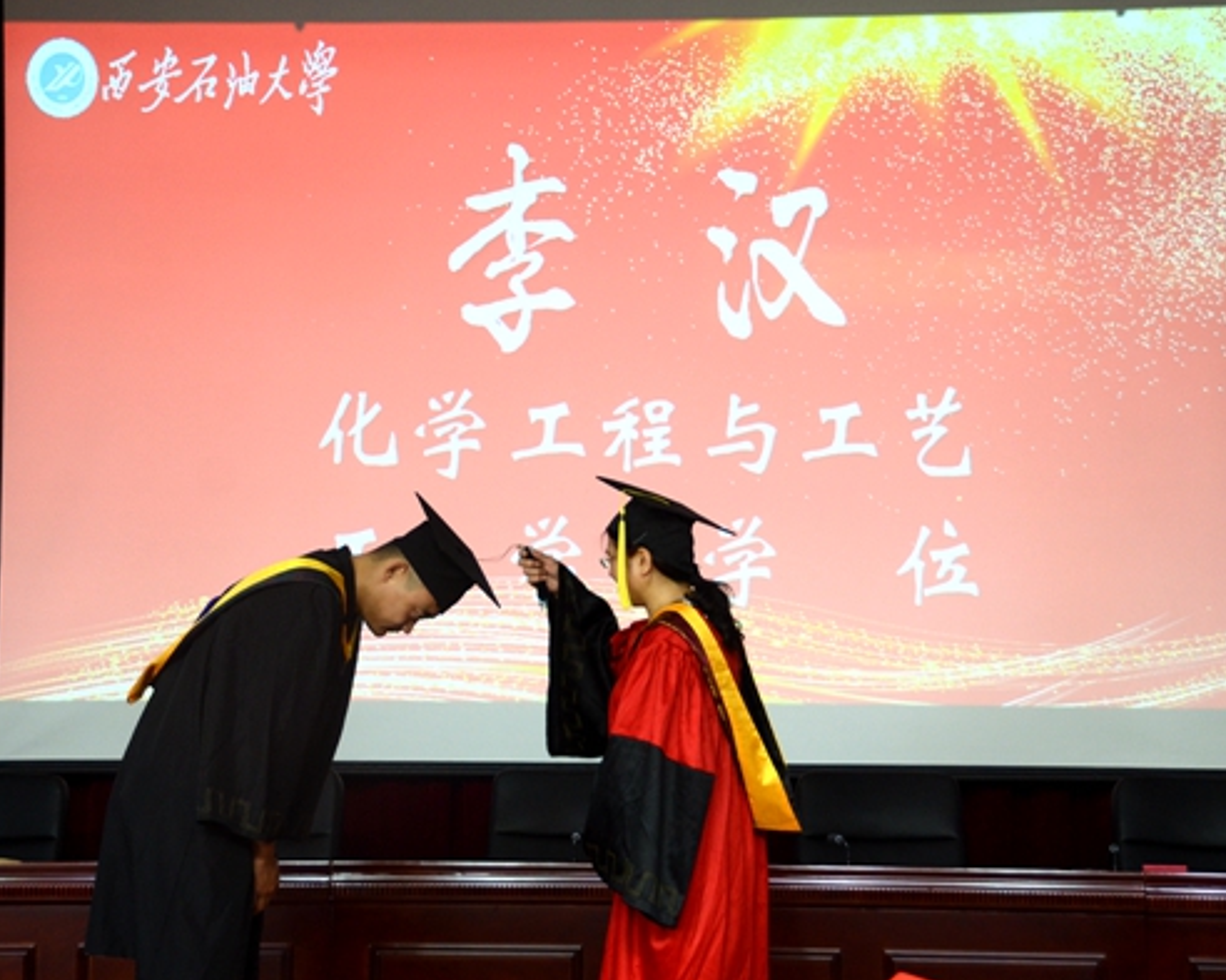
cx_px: 663
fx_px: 2865
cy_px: 486
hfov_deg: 24.1
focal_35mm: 79
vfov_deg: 19.4
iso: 800
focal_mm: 46
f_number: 5.6
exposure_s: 1/125
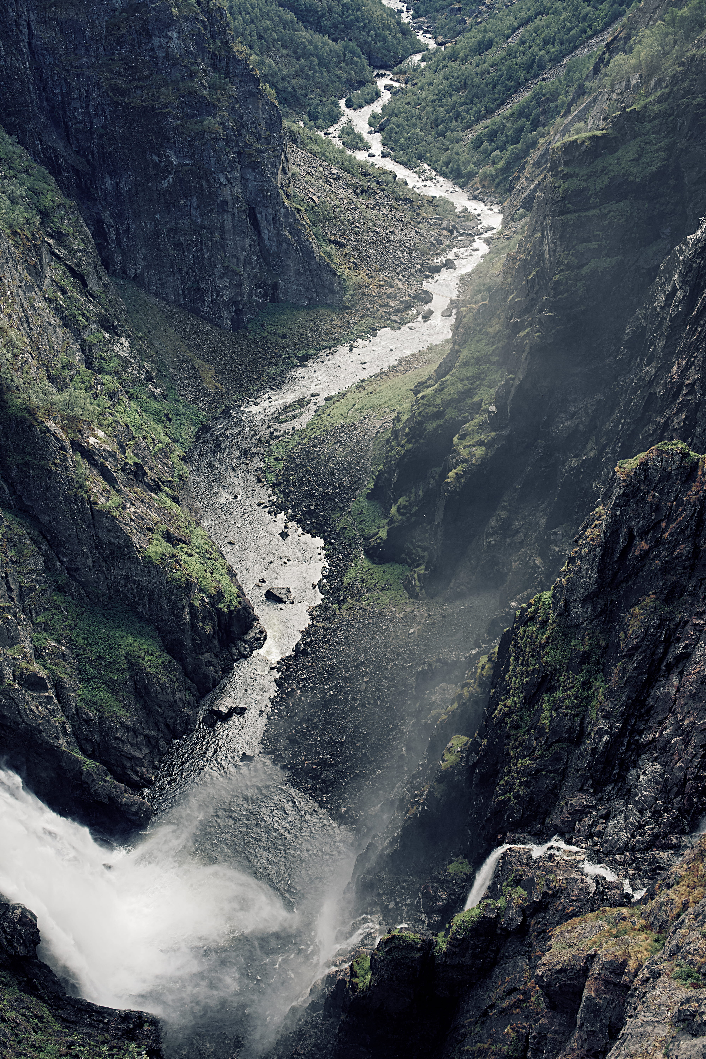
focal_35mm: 35
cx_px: 353
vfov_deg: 54.4
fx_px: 1030
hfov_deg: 37.9
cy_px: 530
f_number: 9
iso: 640
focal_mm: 35
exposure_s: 1/60
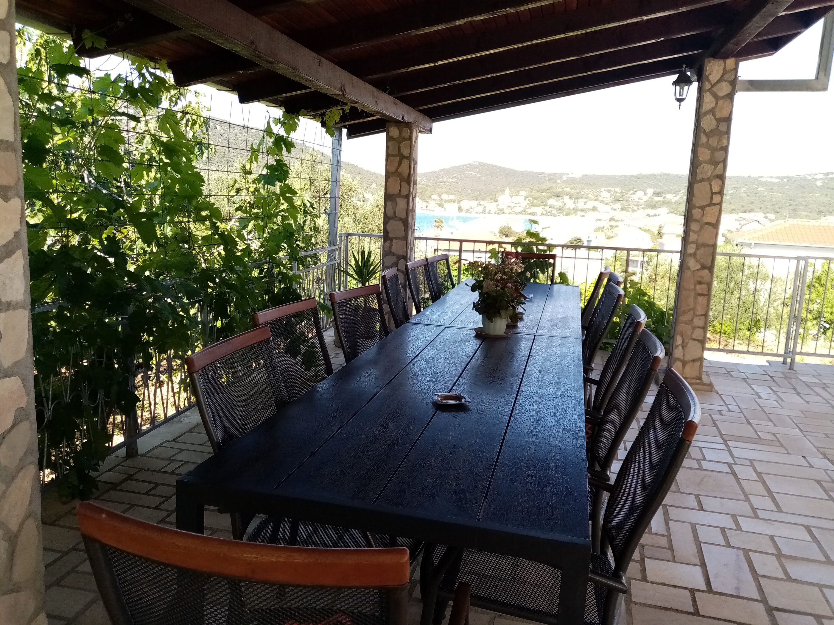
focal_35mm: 26
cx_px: 417
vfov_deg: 53.1
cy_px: 312
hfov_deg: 67.3
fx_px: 626
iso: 106
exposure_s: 1/327
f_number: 1.8
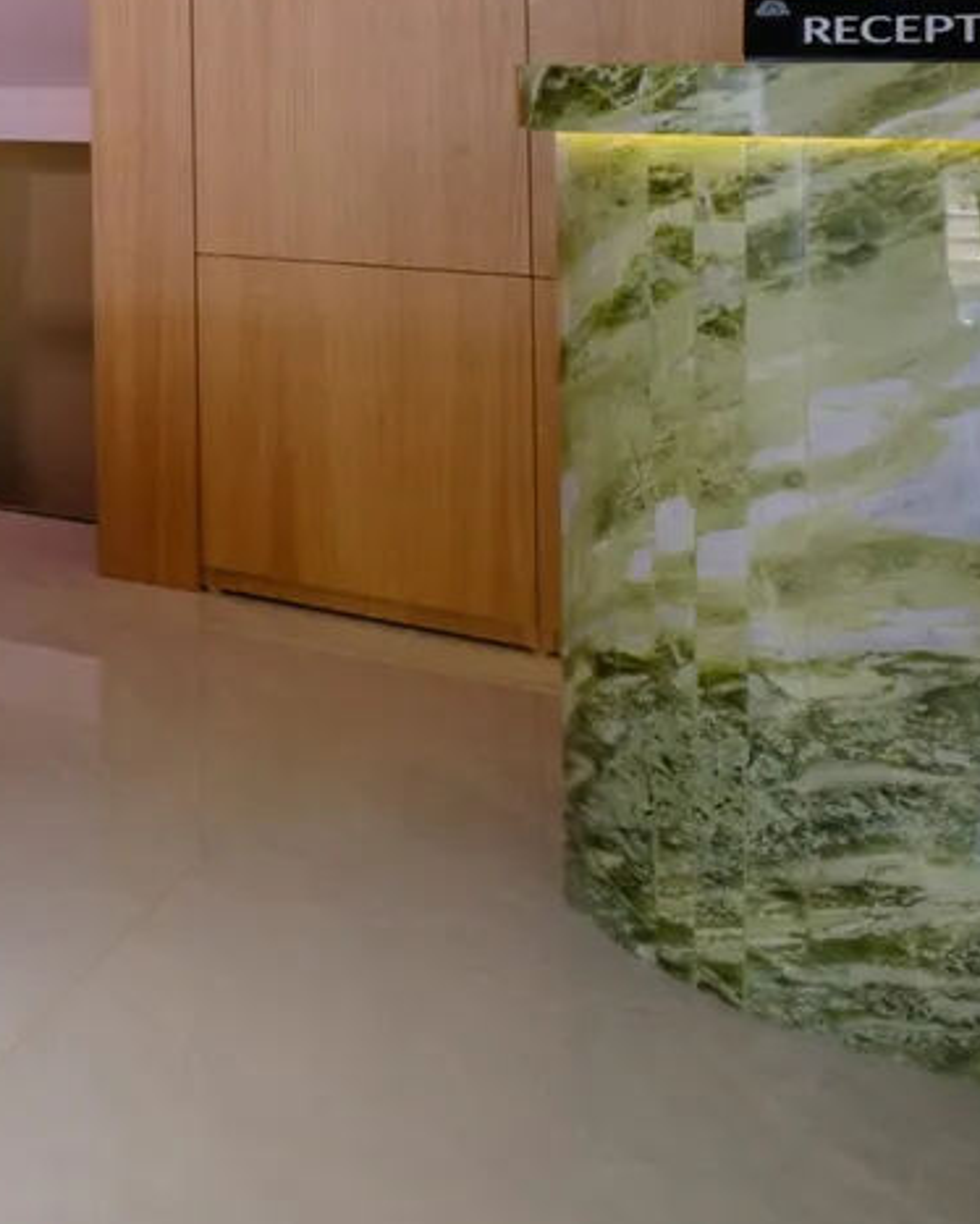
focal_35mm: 45
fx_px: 1630
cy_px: 41
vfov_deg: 37.4
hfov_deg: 18.5
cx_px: -1043
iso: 160
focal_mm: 9
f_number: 2.8
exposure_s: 1/30
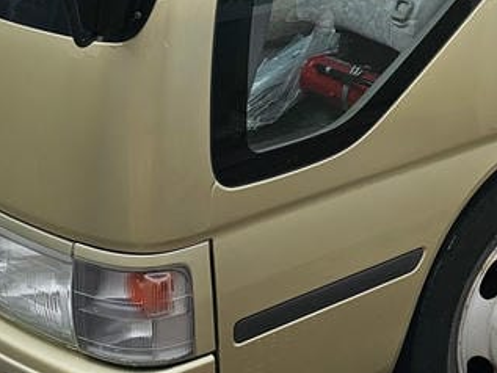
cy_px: -100
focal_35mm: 87
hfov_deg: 21.6
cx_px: 511
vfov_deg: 16.2
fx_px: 1250
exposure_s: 1/481
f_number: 1.7
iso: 16
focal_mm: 6.3
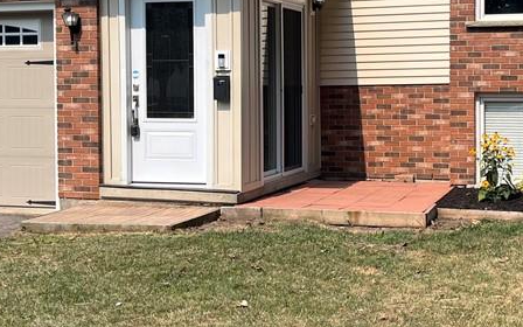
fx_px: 898
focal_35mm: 63
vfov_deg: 20.6
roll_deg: +0.3
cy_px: 106
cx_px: 339
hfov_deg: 32.3
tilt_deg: -1.7
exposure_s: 1/3745
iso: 50
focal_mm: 5.1
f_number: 1.6
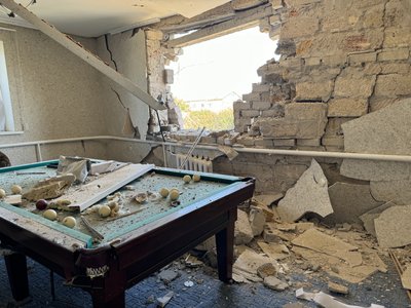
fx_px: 285
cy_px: 154
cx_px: 206
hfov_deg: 71.6
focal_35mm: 24
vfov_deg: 56.8
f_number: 1.78
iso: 100
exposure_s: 1/121
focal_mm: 6.86
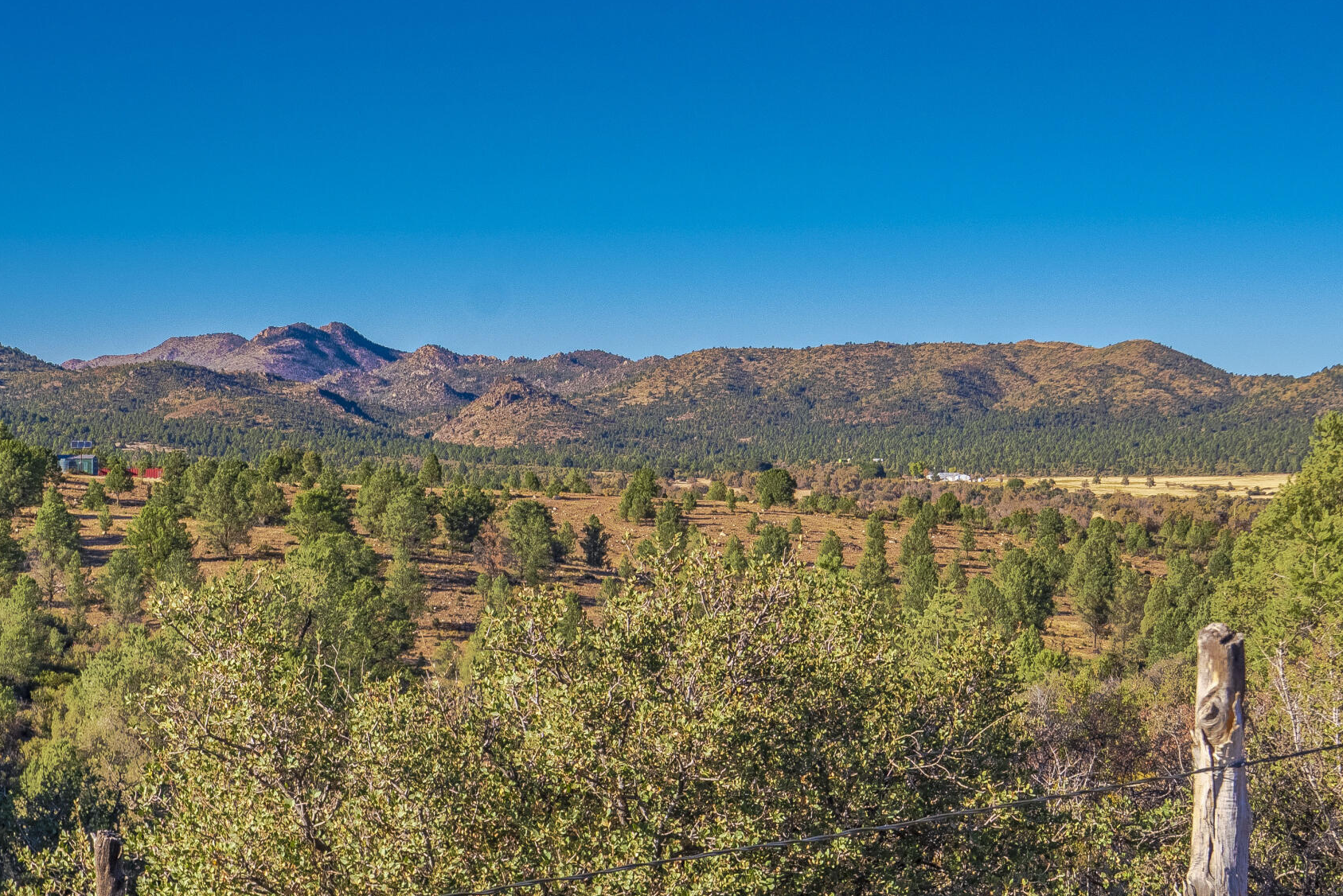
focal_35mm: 64
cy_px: 564
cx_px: 599
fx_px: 2388
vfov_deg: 21.2
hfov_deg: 31.4
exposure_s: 1/5000
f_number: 8
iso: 160
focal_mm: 24
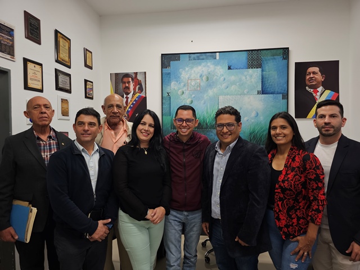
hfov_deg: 73.9
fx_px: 239
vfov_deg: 58.9
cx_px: 180
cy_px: 135
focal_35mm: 23
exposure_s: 1/24
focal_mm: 6.3
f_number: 1.7
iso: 100
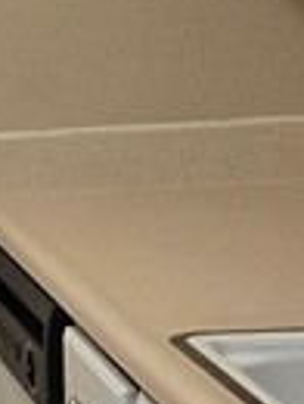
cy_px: 277
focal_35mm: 181
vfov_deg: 10.9
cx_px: -366
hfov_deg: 7.8
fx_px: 2112
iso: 250
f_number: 1.8
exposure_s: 1/120
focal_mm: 5.4
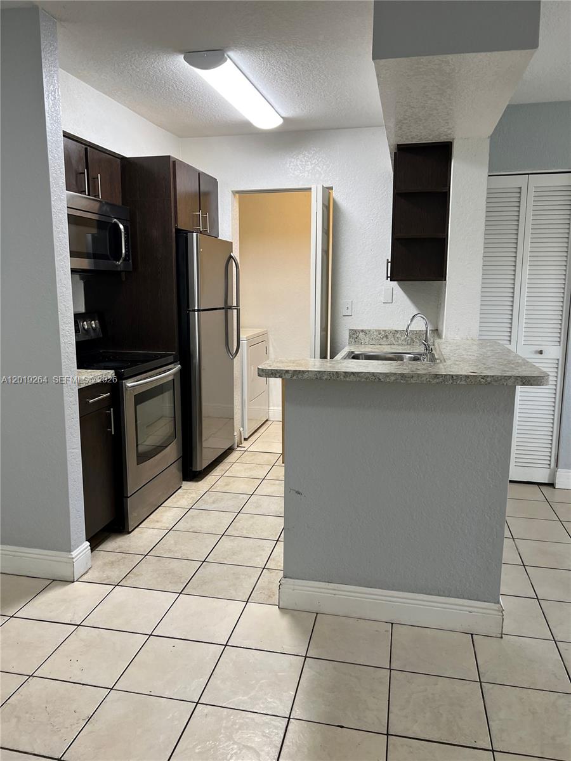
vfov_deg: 67.3
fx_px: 572
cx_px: 286
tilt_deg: -8.8
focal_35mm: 26
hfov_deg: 53.1
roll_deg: -0.1
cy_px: 380
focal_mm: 5.7
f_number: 1.5
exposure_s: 1/120
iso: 125
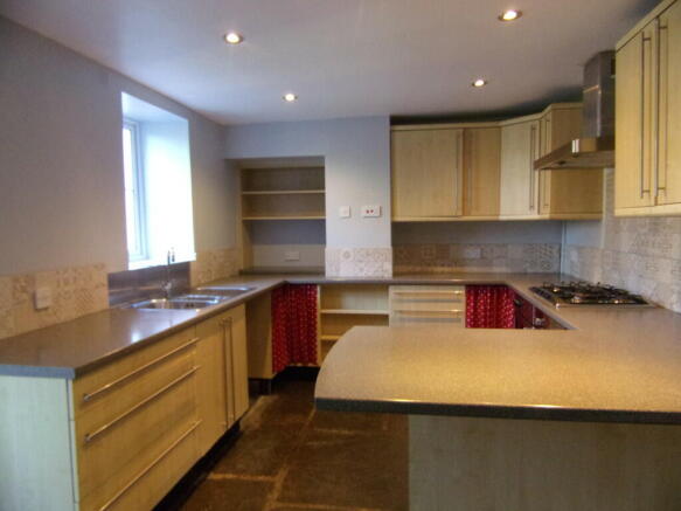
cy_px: 256
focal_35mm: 25
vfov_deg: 54.9
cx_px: 340
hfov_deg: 69.4
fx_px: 492
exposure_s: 1/26
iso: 400
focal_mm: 4.5
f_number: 3.5
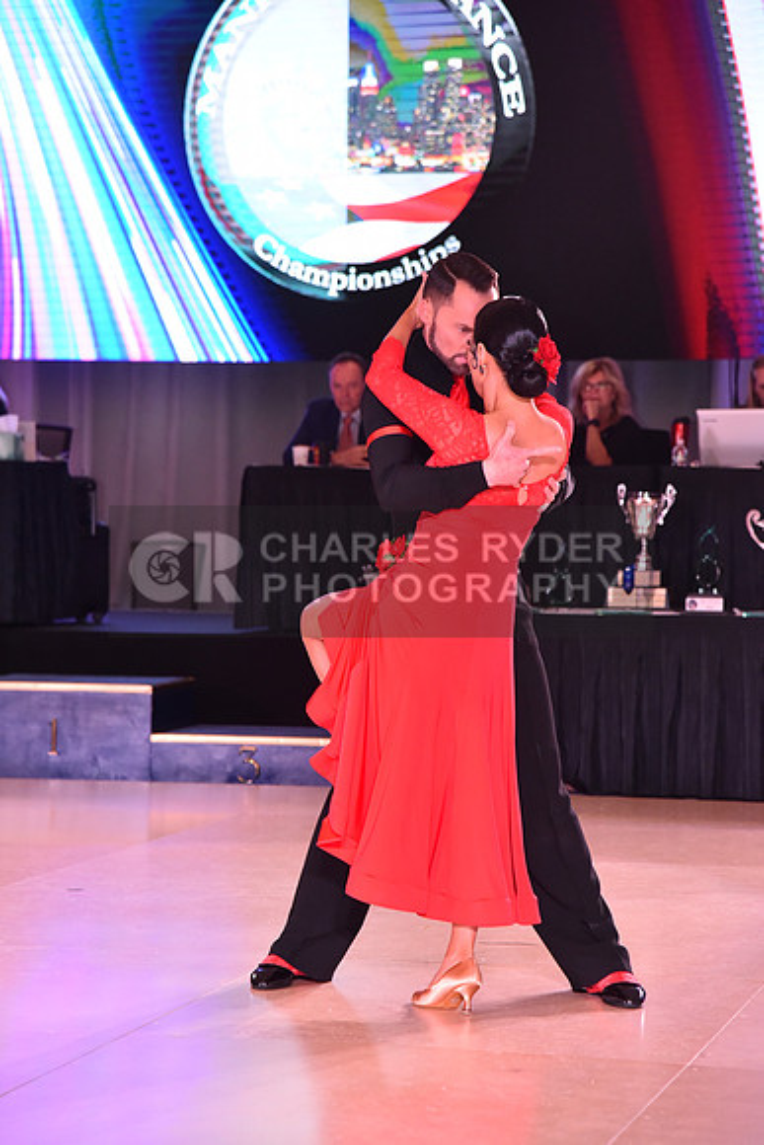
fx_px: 3340
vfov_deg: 19.5
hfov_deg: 13.0
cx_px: 382
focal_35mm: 105
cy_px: 572
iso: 2500
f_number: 5.6
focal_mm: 105
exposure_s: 1/250
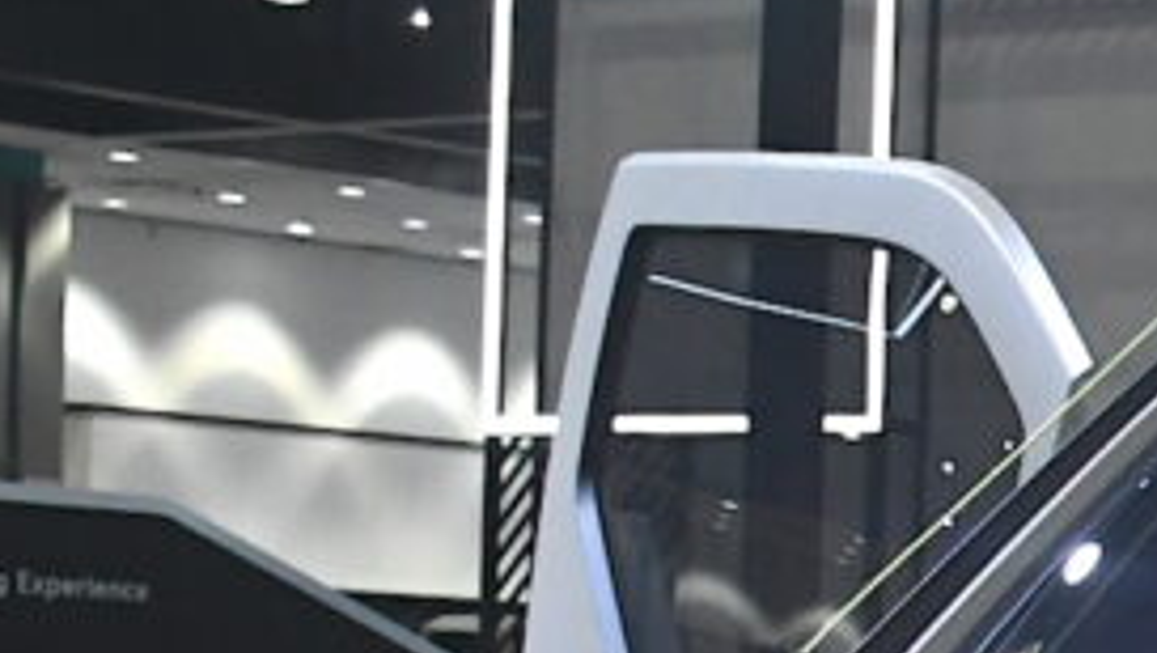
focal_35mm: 159
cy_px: 1200
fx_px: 4881
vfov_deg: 7.4
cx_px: 2331
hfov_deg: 12.0
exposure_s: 1/500
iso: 2000
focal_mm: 18
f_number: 4
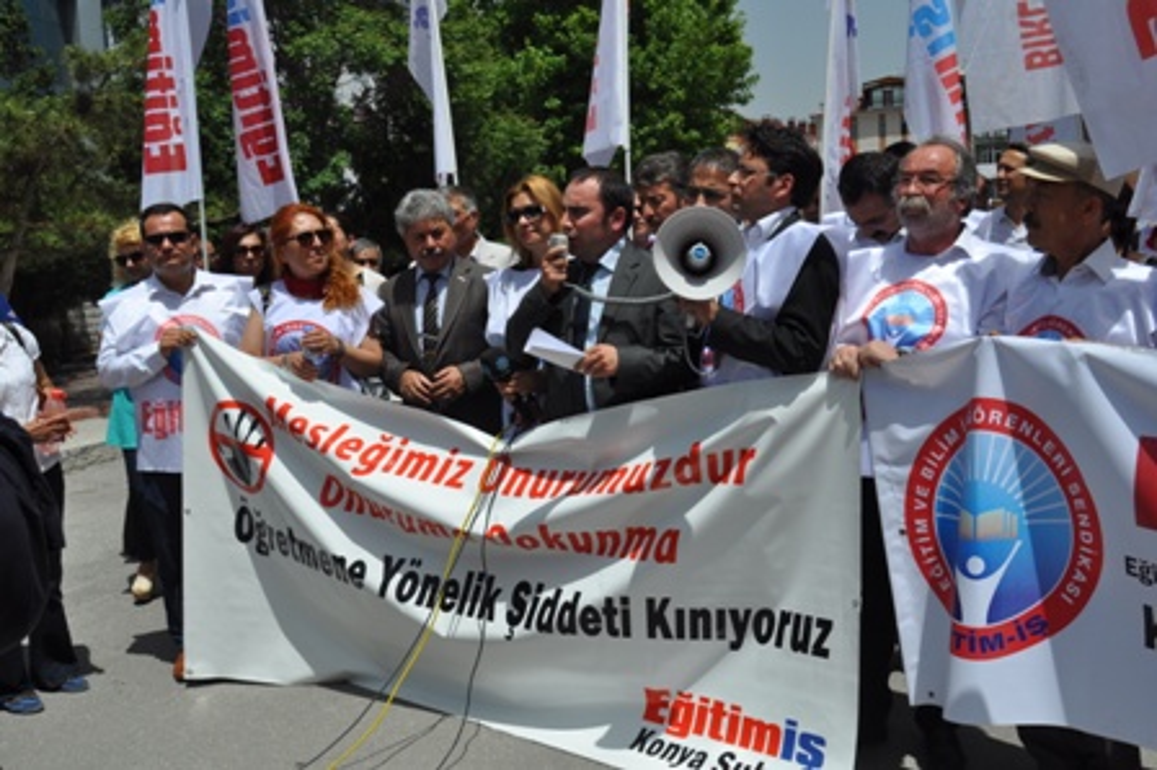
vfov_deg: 36.8
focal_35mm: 36
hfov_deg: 53.2
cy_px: 385
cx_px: 578
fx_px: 1156
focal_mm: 24
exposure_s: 1/500
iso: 200
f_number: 11
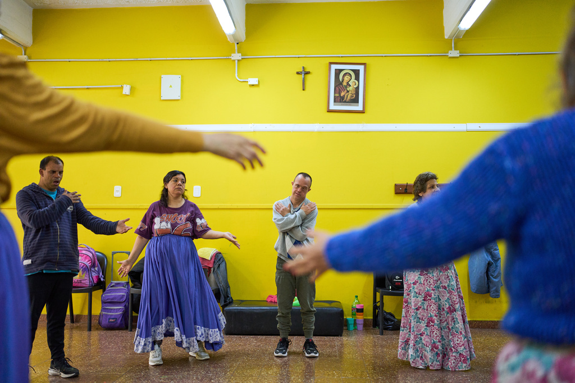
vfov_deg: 37.8
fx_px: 559
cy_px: 192
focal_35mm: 35
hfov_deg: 54.4
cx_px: 288
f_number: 1.4
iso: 2000
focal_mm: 35
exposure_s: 1/250
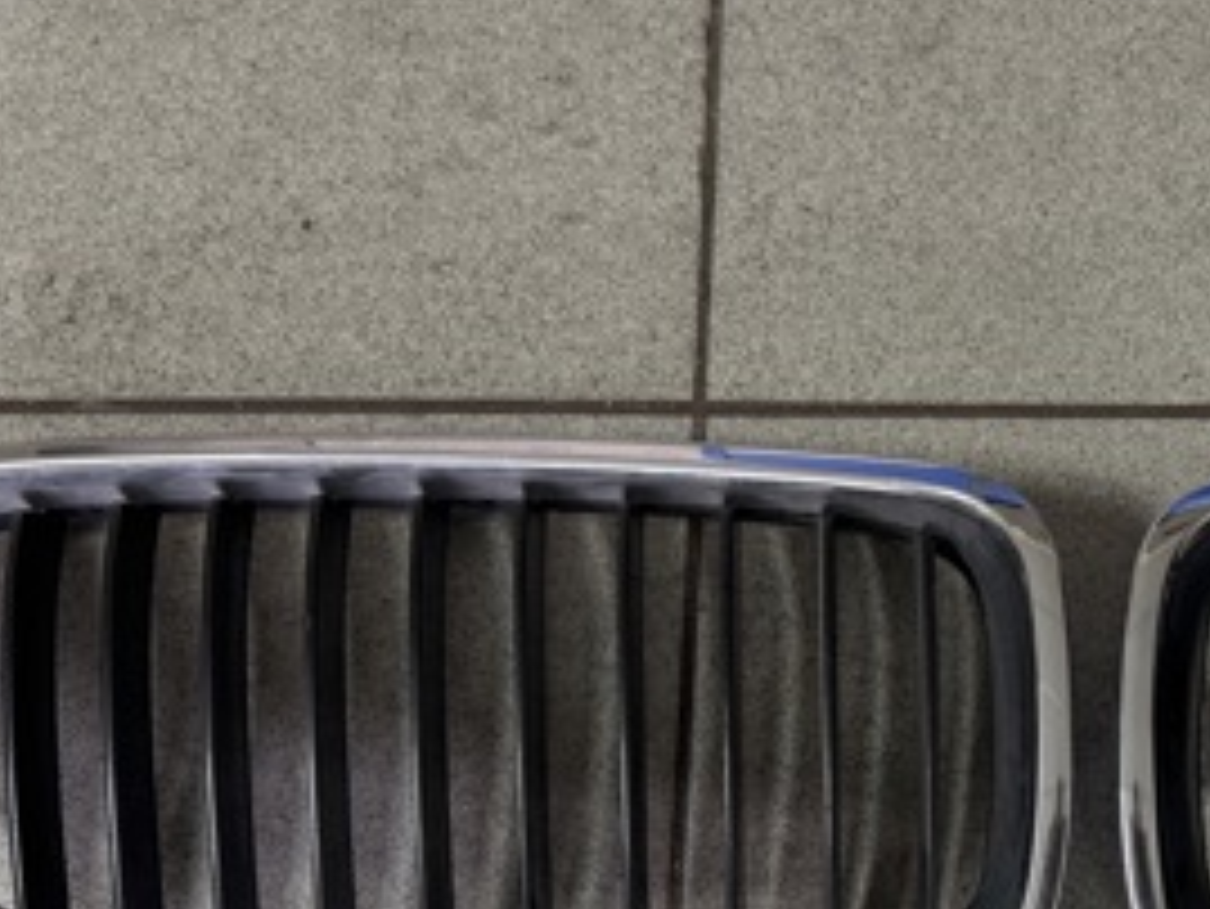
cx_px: 1098
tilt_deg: -76.8
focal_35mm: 57
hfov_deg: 32.1
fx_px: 1993
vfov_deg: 25.3
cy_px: 702
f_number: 1.78
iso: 200
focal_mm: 6.76
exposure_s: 1/50
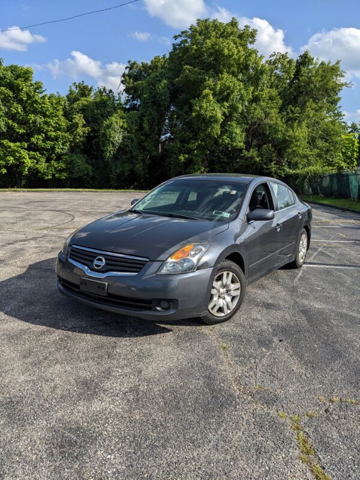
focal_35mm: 27
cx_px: 180
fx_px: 374
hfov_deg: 51.4
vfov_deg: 65.3
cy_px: 240
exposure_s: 1/3356
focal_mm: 4.38
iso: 54
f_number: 1.73
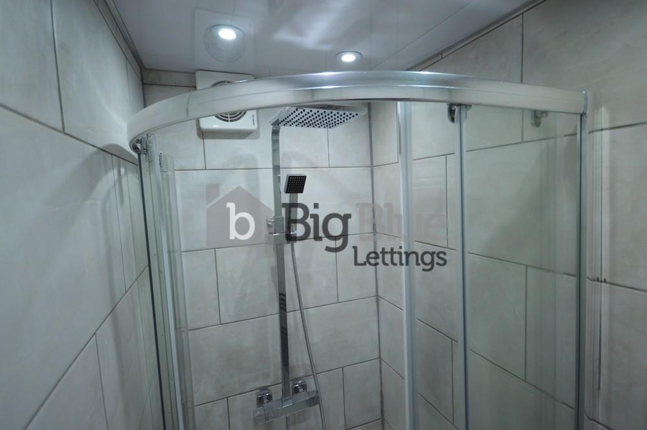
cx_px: 324
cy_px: 215
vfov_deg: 72.0
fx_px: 296
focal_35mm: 16
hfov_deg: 95.0
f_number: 4.2
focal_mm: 11
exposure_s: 1/60
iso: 640
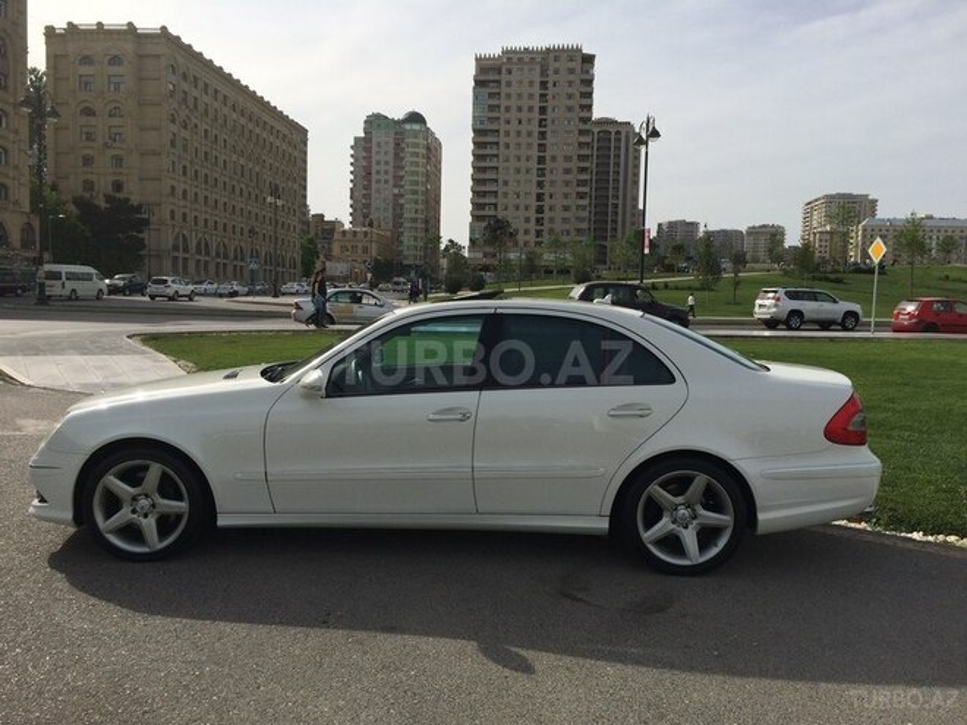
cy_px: 362
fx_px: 810
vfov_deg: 48.2
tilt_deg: -4.2
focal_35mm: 29
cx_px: 484
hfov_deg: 61.7
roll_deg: -1.9
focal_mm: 4.15
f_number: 2.2
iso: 32
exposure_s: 1/3731
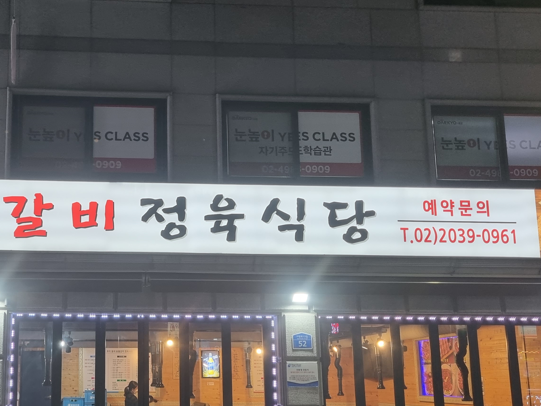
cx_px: 148
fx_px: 719
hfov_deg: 40.3
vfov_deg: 31.4
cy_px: 253
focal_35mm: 46
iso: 160
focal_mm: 5.4
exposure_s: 1/120
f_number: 1.8
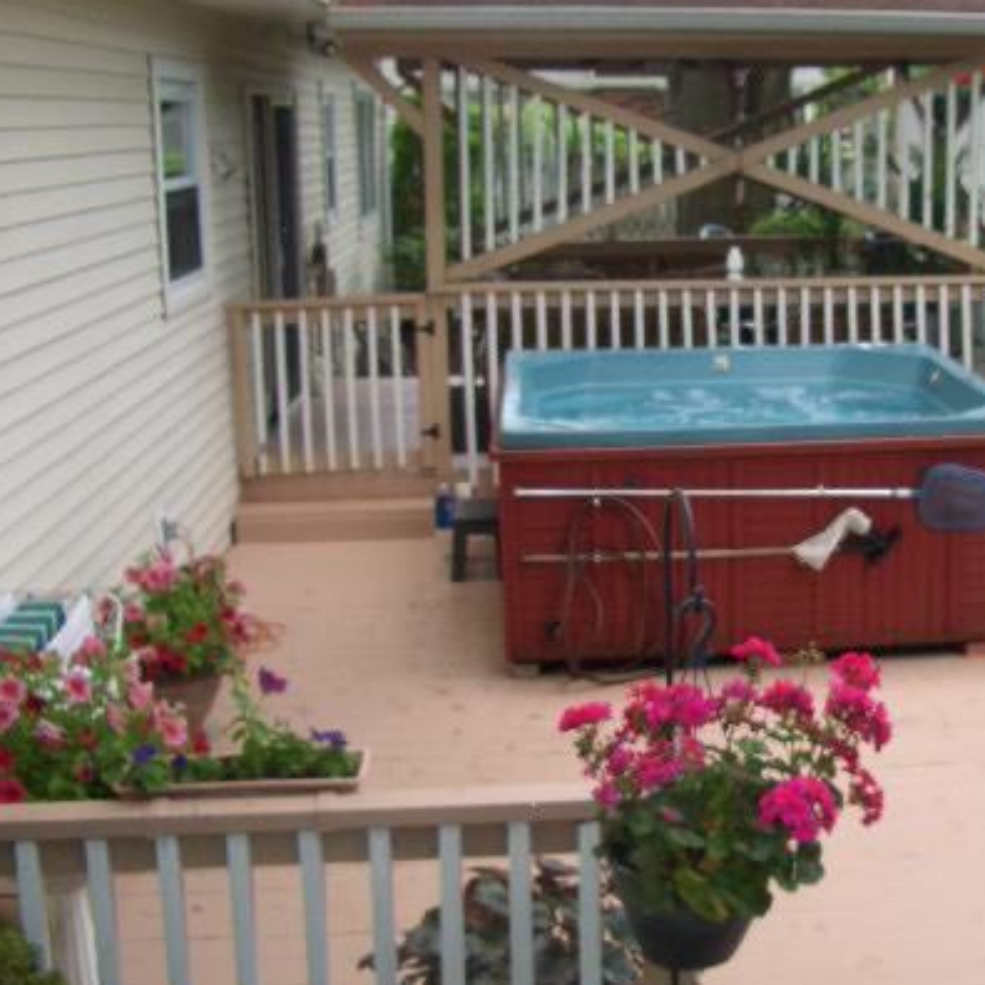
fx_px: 1610
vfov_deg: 34.0
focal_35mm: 50
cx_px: 744
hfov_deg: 33.3
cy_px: 502
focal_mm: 5.8
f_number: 2.6
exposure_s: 1/100
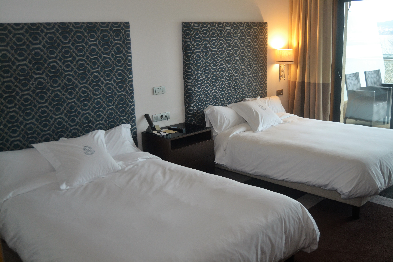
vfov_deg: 38.4
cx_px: 196
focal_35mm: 34
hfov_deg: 55.1
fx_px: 377
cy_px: 131
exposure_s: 1/40
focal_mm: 23
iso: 800
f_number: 3.8
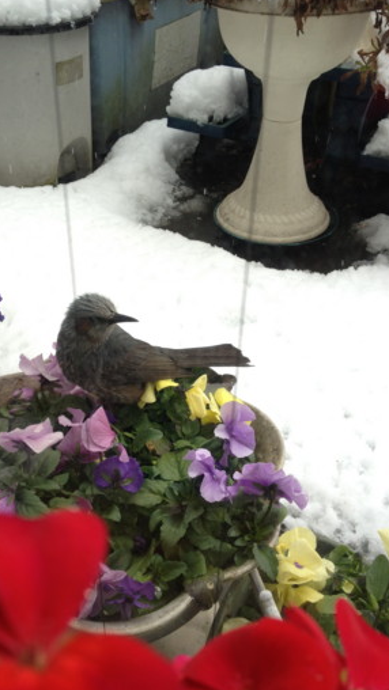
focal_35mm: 39
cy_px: 340
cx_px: 152
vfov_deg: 51.6
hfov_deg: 30.4
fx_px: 715
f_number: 2.4
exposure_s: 1/207
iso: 64
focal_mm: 4.28
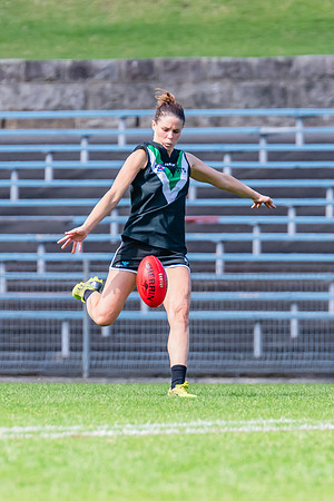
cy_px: 247
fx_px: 15521
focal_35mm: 1115
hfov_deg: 1.2
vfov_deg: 1.8
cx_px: 117
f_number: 5.6
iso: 800
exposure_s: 1/1600
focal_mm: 420
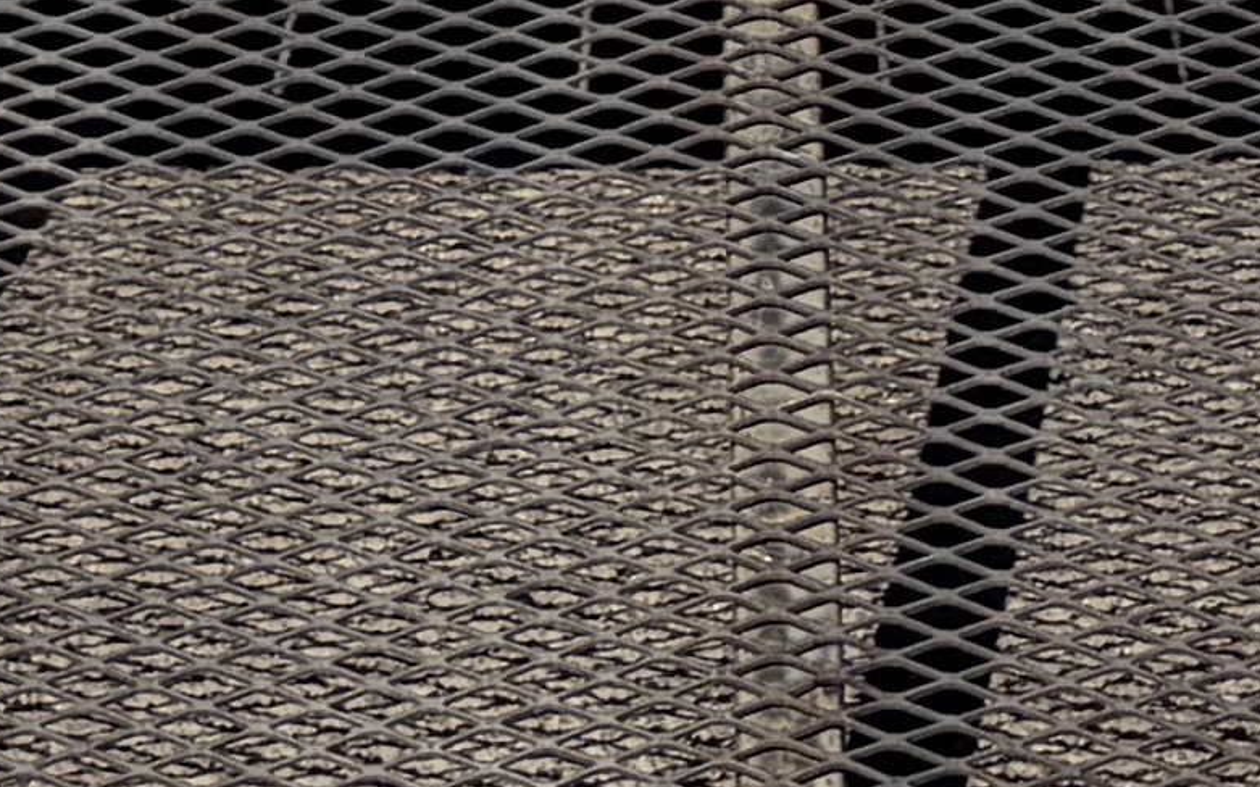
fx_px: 6387
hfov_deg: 11.3
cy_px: -2416
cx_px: 584
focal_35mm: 186
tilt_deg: +3.8
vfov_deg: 5.9
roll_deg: +0.4
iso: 80
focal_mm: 6.76
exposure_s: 1/7353
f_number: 1.78
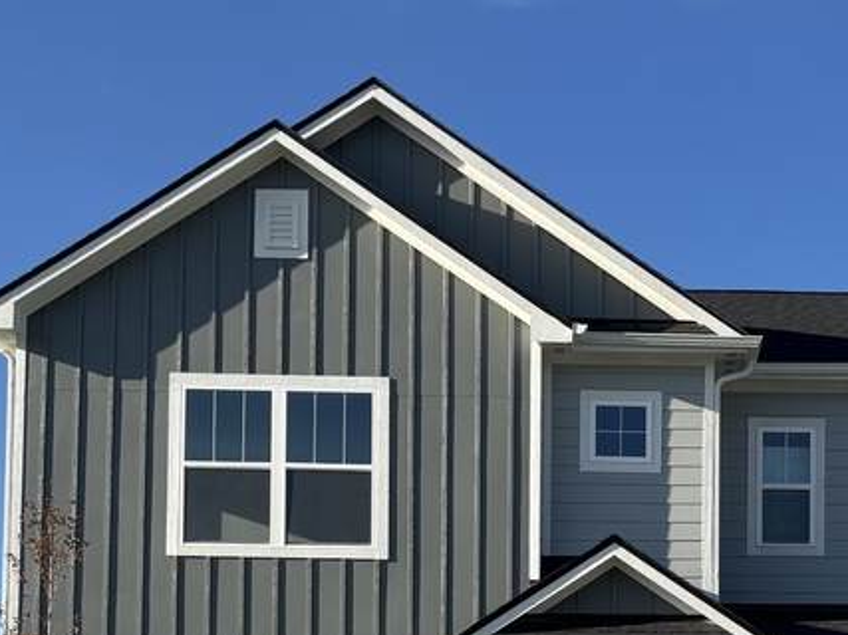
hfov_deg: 24.6
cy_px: 760
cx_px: 689
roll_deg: +0.1
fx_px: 1910
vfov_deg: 18.0
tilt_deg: +3.7
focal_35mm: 78
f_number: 1.6
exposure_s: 1/2639
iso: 50
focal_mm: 5.96
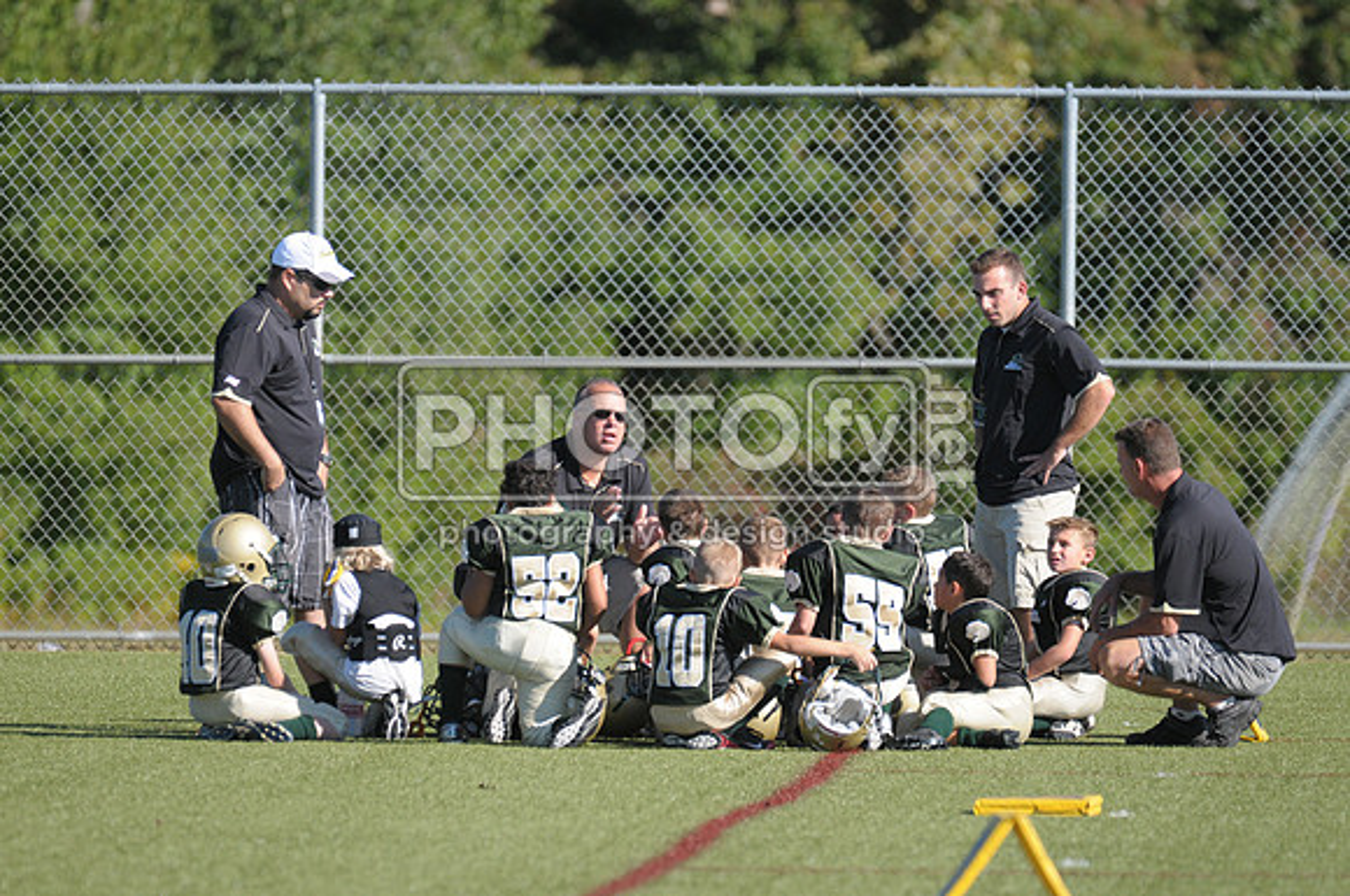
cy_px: 448
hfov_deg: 4.2
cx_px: 675
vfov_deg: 2.8
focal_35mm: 495
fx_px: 18536
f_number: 4
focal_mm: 330
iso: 640
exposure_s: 1/3200
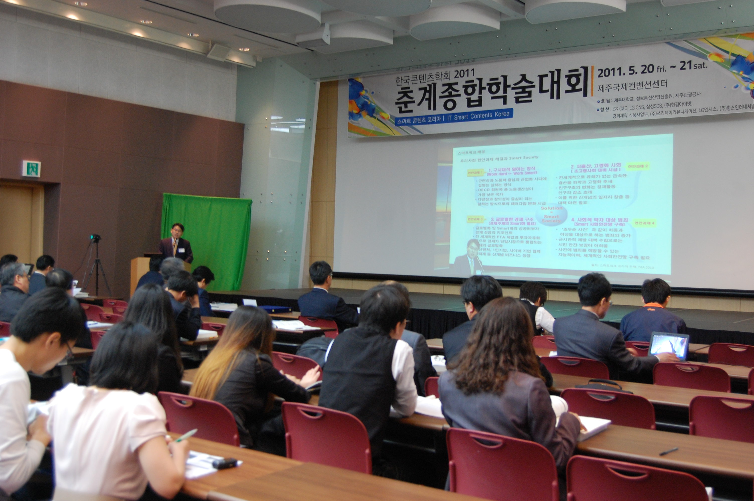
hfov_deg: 49.6
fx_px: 816
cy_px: 250
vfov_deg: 34.1
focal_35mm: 39
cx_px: 377
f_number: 4.2
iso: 800
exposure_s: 1/15
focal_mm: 26
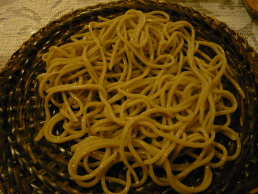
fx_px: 246
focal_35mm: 33
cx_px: 129
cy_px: 97
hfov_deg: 55.4
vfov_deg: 42.9
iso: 400
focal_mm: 5.5
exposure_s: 1/8
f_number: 2.8
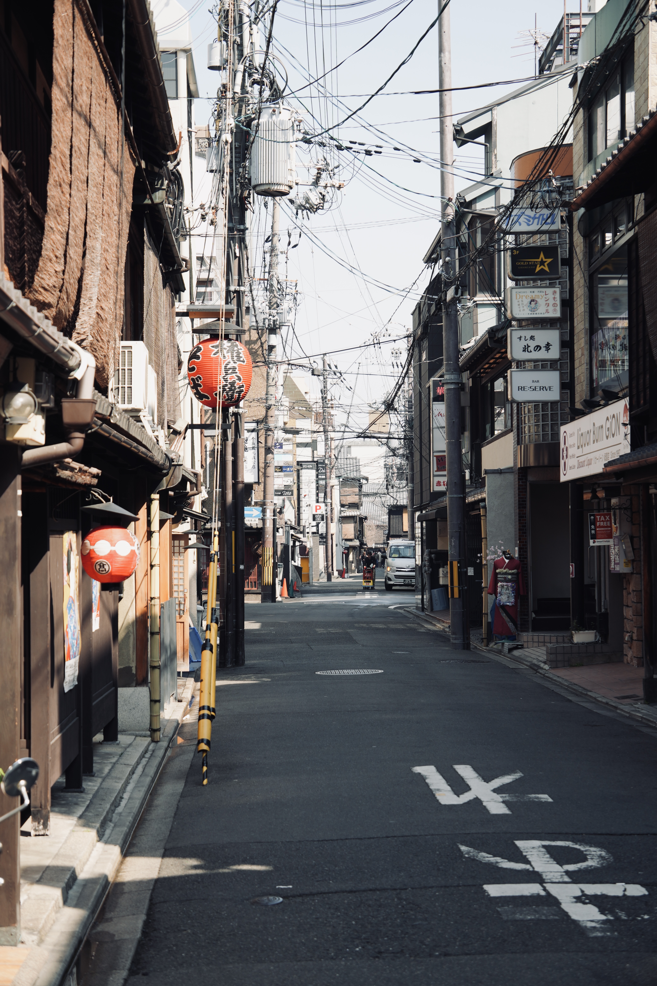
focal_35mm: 64
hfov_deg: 21.1
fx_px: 1766
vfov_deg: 31.2
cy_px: 493
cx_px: 328
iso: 100
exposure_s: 1/200
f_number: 5
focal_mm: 43
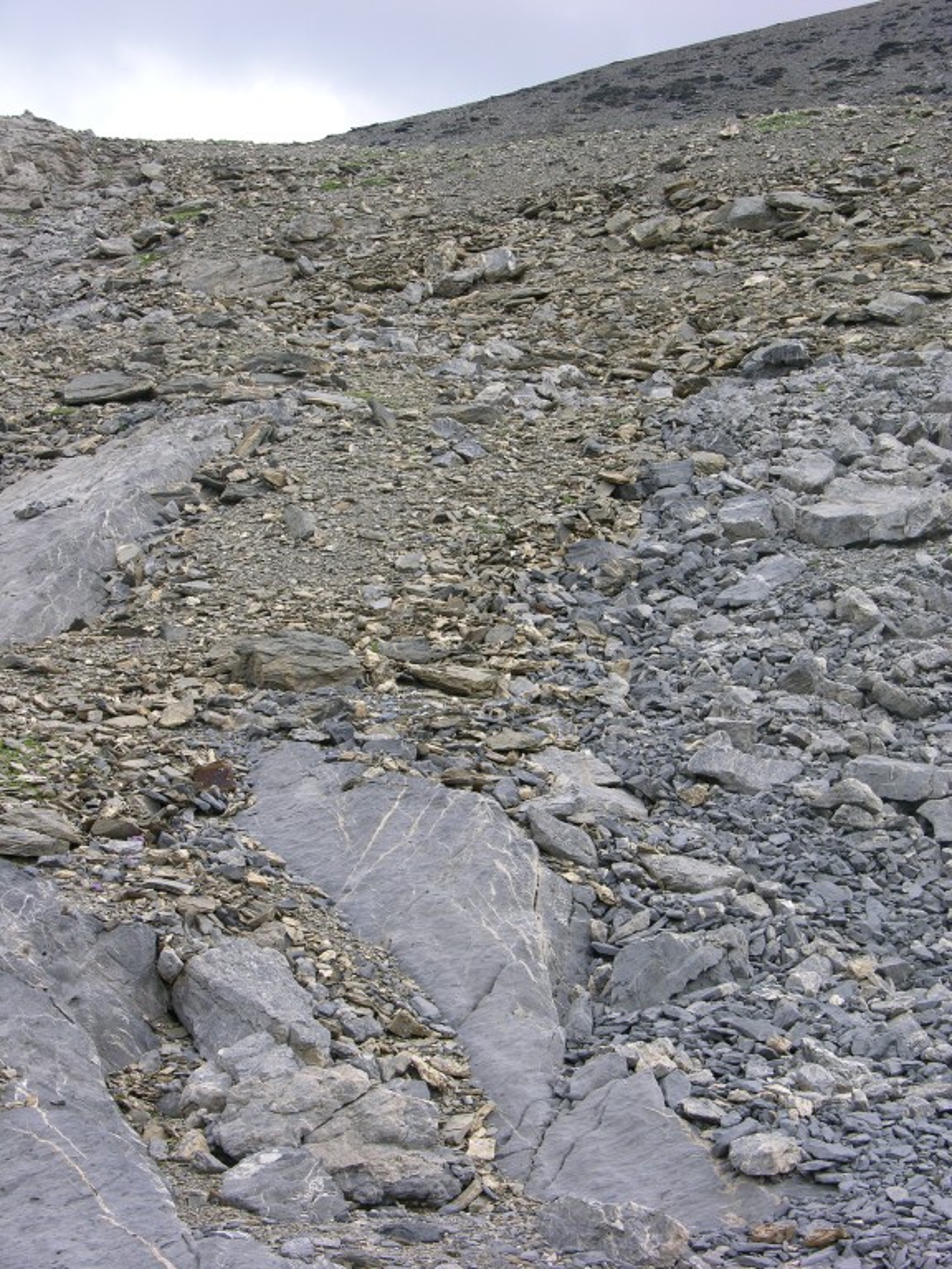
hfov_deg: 21.0
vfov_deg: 27.8
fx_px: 2567
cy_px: 634
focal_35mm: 70
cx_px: 476
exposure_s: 1/187
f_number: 4.7
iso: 50
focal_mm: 17.8
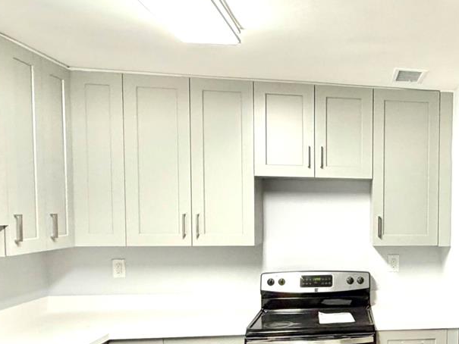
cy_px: 230
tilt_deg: -0.9
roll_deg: -1.4
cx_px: 442
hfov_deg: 44.0
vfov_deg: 38.2
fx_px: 491
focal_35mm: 37
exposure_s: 1/60
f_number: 2.2
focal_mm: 2.22
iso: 320
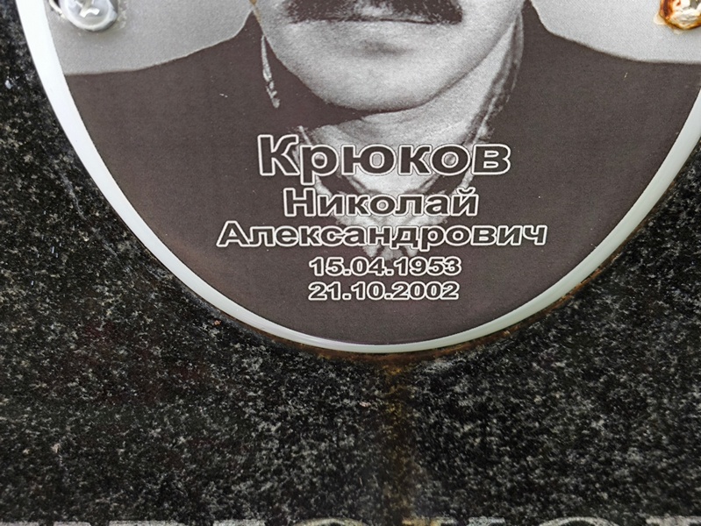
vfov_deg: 29.1
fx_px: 1013
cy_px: 263
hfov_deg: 38.2
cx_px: 350
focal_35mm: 50
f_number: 1.7
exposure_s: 1/120
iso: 80
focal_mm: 4.71
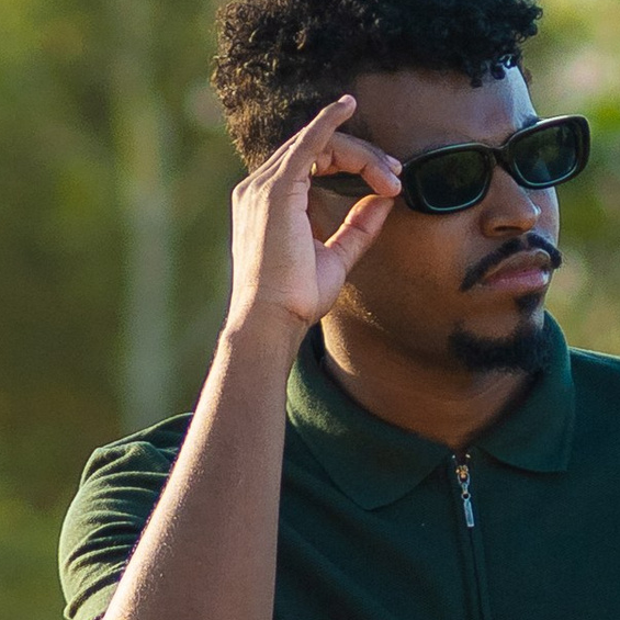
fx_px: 14914
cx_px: 977
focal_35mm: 736
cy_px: 1173
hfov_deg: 2.4
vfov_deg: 2.4
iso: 250
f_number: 2.5
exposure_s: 1/1250
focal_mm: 85
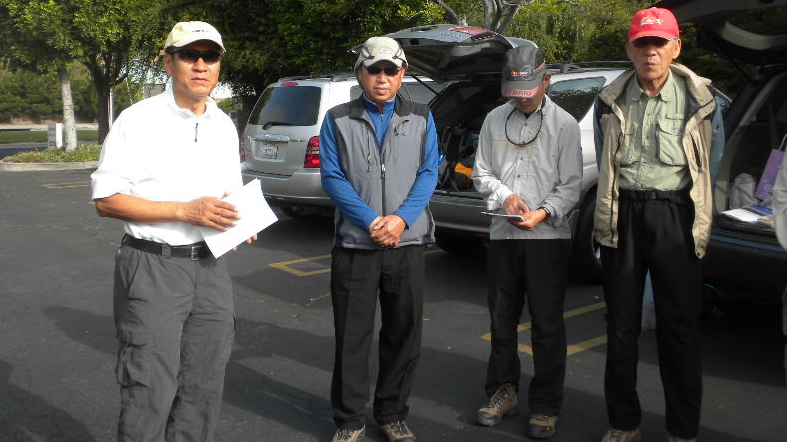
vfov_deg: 28.8
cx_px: 398
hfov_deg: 49.4
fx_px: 855
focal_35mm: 41
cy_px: 143
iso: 95
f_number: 3.5
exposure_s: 1/493
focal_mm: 6.6
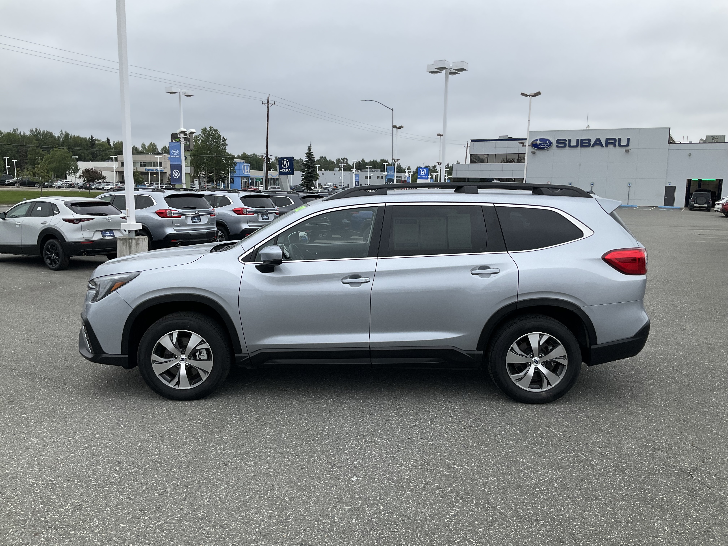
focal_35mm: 29
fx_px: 610
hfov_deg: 61.7
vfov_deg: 48.2
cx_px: 364
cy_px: 273
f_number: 1.8
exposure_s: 1/514
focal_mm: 3
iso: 25
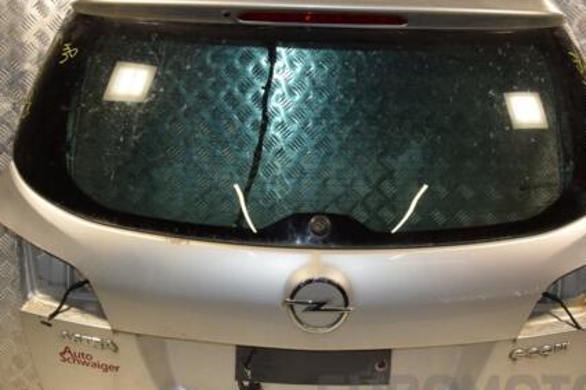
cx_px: 292
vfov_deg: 26.4
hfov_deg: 38.9
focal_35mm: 51
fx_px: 829
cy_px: 212
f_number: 8
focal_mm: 24
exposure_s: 1/200
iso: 800
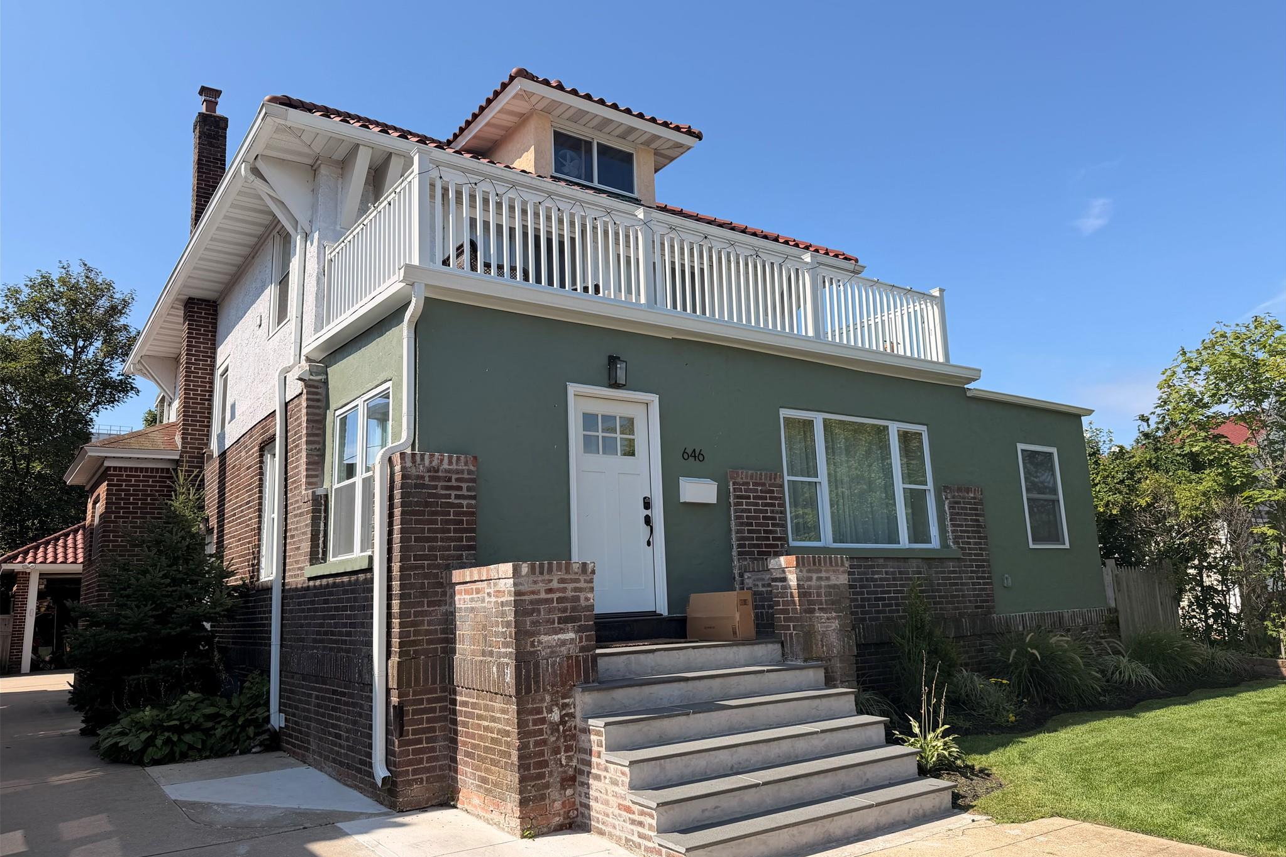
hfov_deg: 71.5
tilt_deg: +11.0
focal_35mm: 25
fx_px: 893
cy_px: 412
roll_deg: +2.5
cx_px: 643
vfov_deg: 51.3
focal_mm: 6.76
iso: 80
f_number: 1.78
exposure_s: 1/4405
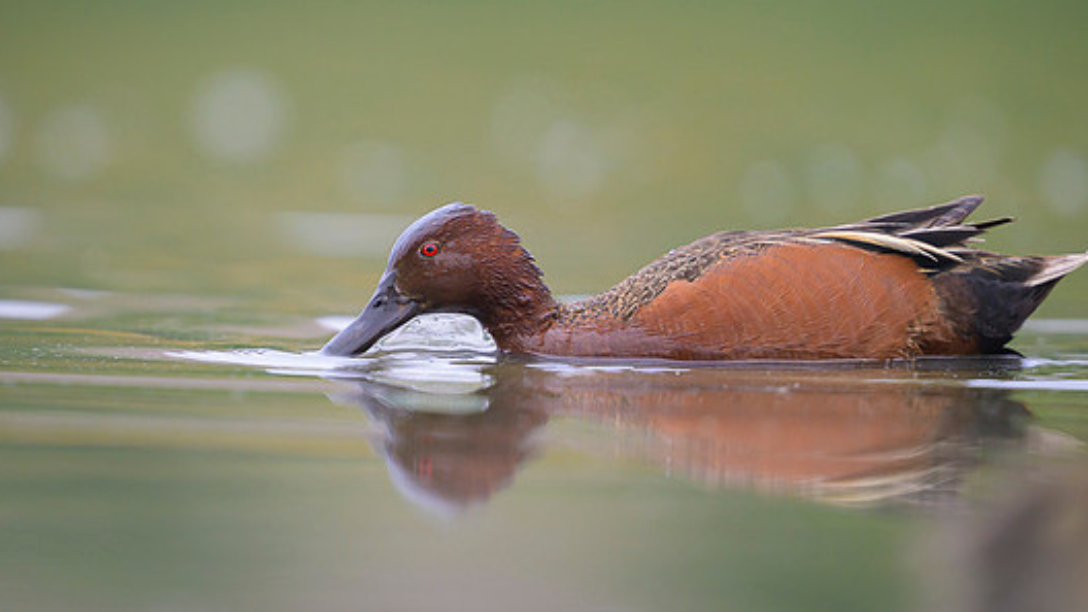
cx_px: 383
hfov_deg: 2.4
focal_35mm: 883
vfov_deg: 1.4
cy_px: 247
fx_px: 25474
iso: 640
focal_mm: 400
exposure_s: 1/2500
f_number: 2.8
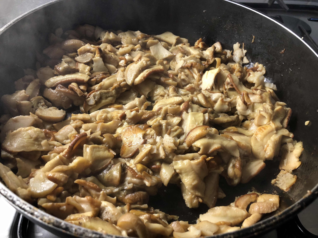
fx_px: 257
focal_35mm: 28
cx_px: 159
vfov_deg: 49.7
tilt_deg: -49.0
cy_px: 119
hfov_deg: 63.4
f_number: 1.8
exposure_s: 1/17
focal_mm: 3.99
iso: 64
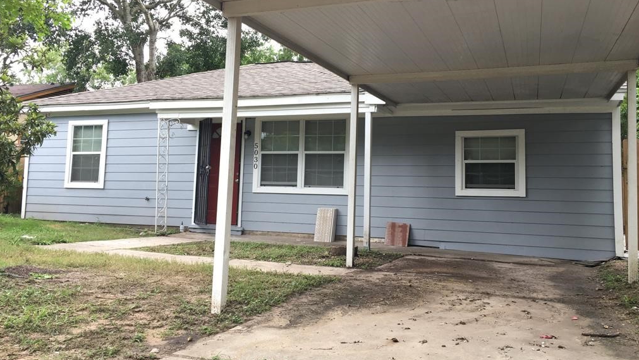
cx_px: 322
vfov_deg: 36.6
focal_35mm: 32
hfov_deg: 61.0
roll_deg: -1.8
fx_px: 542
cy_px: 154
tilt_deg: +6.1
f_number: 2.2
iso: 32
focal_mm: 4.15
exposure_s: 1/120
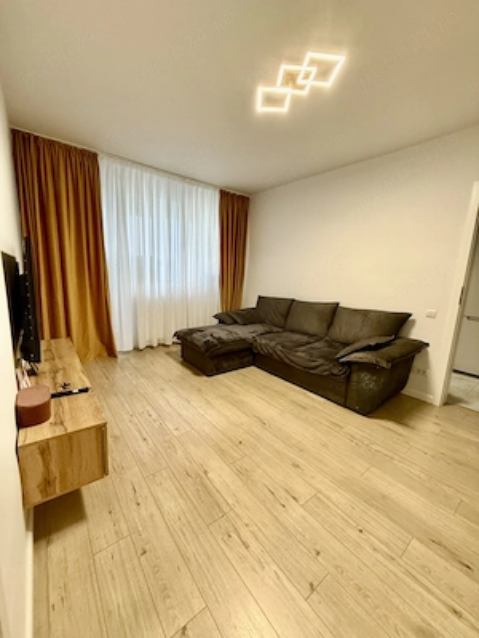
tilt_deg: -9.2
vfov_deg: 102.1
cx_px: 240
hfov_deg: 85.7
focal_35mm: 14
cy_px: 319
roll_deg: -2.8
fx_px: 258
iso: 320
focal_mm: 2.22
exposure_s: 1/50
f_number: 2.2
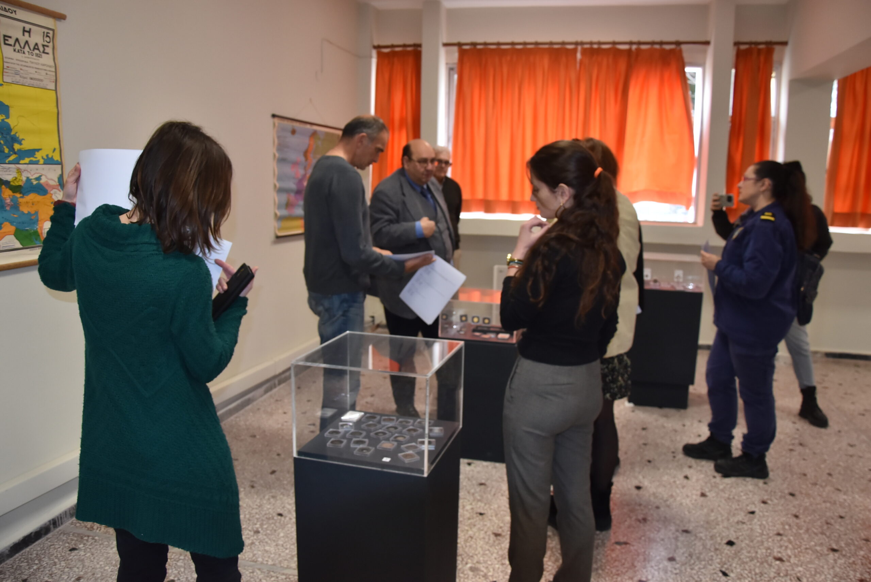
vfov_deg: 25.8
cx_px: 436
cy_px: 291
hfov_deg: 37.8
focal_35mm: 52
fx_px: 1271
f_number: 5.6
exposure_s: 1/125
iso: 800
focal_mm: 35
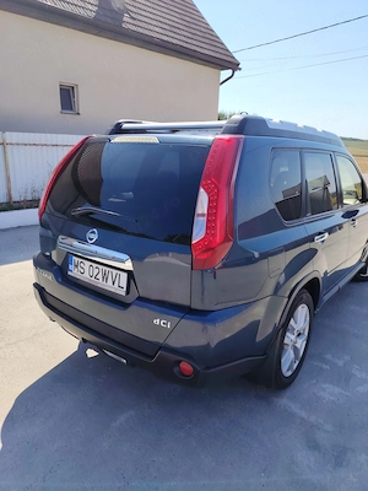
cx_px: 184
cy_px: 246
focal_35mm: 24
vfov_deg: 71.6
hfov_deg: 56.8
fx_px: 340
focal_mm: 5.25
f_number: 1.75
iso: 100
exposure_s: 1/997
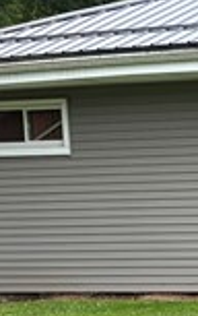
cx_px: 346
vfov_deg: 11.1
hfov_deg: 7.0
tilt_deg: -10.4
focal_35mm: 184
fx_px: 1584
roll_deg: +1.8
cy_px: 394
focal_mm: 5.96
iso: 50
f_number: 1.6
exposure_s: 1/539
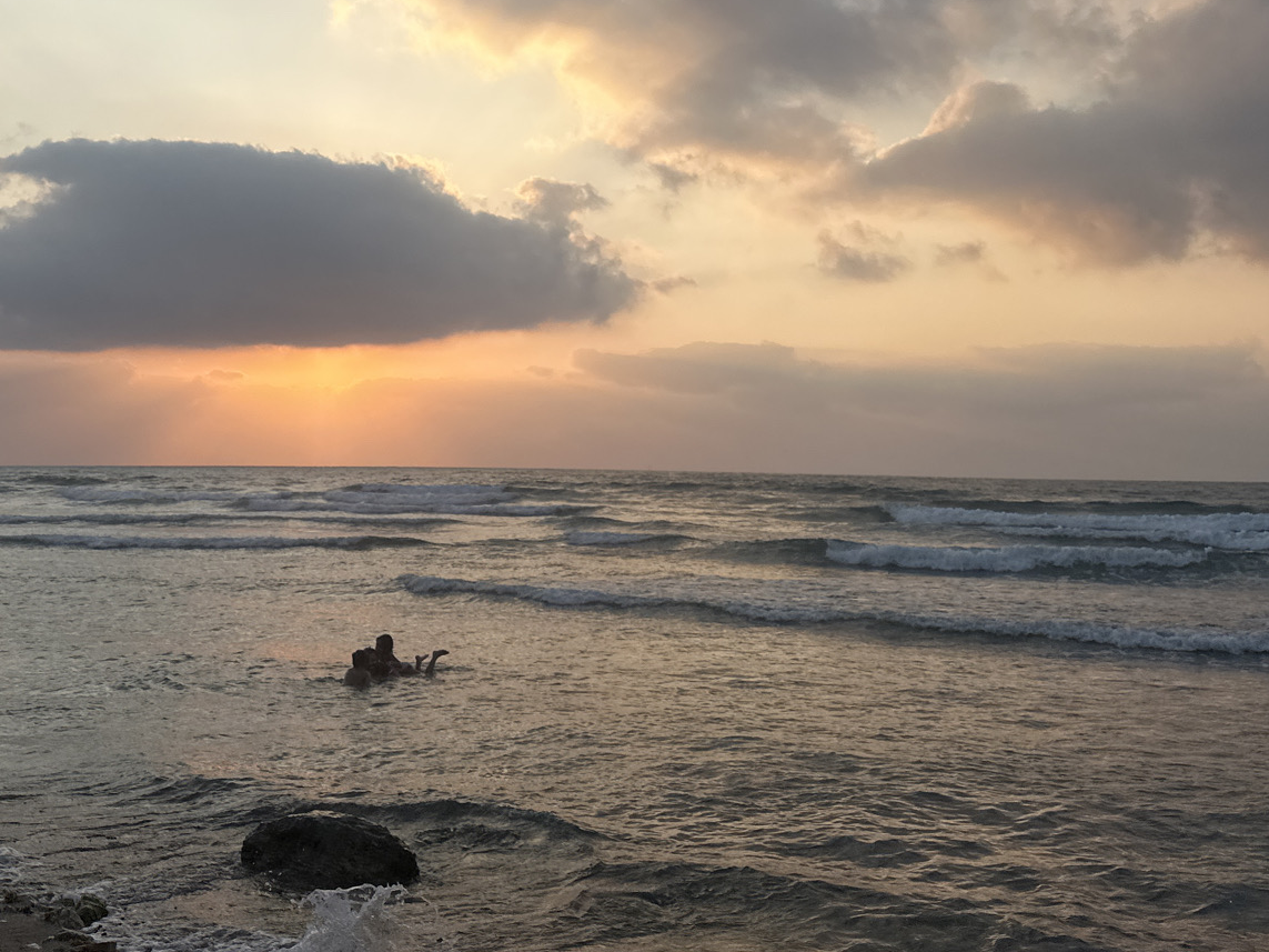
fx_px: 1540
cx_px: 497
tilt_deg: +12.1
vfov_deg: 32.9
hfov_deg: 44.5
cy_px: 123
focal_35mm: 42
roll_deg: -0.8
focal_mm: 6.86
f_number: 1.78
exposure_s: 1/3247
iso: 80
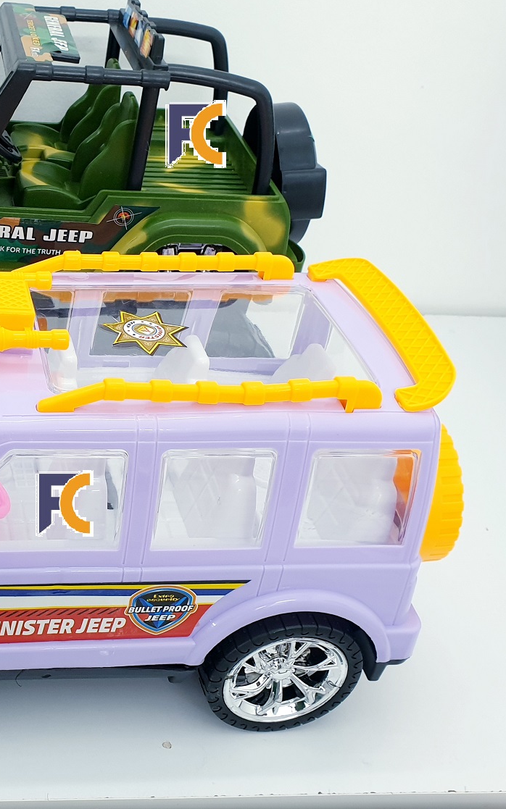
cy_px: 404
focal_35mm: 37
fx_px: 816
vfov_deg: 52.8
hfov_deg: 32.0
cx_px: 11
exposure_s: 1/100
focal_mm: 4.3
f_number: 2.4
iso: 80
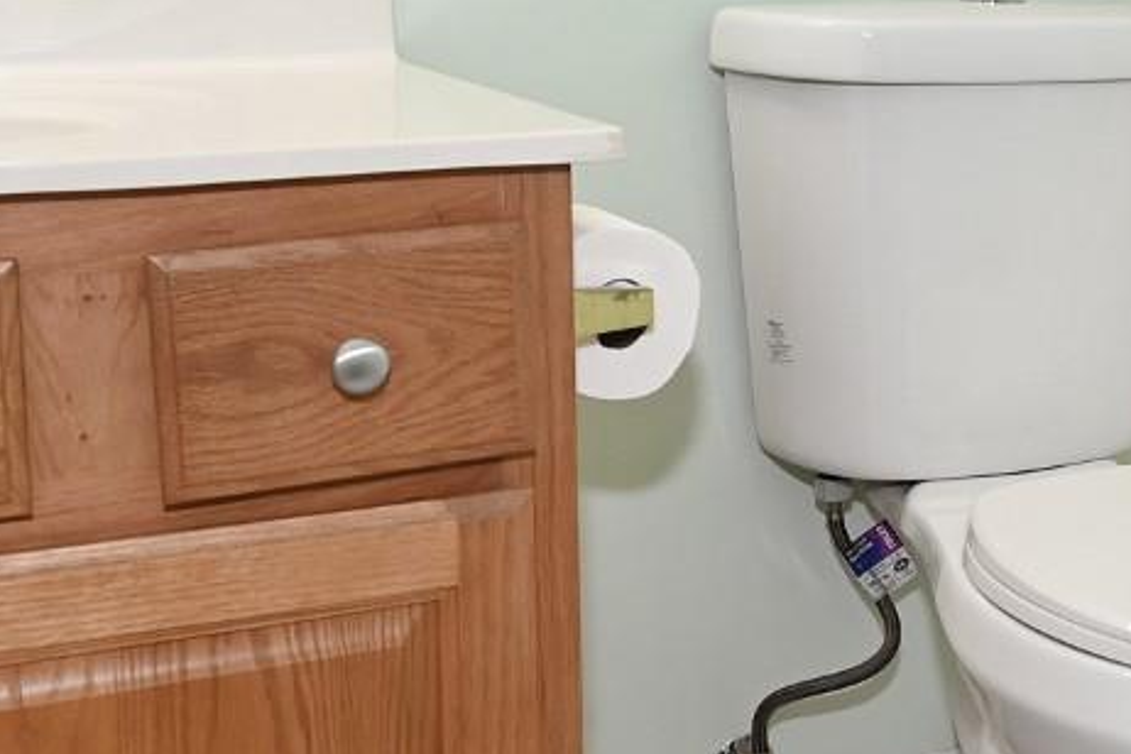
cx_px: 842
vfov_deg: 21.6
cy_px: 136
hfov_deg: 31.8
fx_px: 1948
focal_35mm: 62
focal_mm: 14
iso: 360
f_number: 4
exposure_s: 1/60
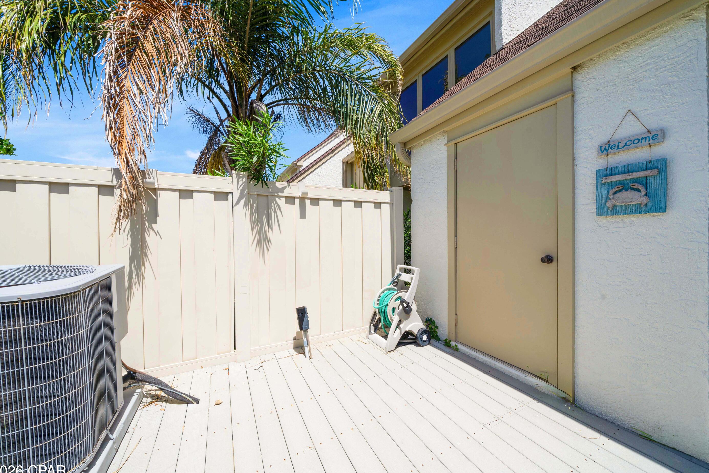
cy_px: 238
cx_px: 364
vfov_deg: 85.4
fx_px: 256
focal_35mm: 13
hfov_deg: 108.3
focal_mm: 12
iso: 100
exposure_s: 1/160
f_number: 10
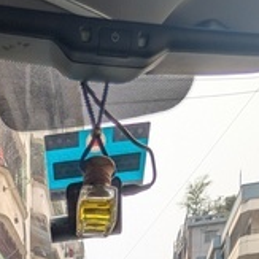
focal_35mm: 39
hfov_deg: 40.4
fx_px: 330
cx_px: 38
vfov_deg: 25.1
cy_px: 431
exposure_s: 1/1330
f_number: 1.7
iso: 43
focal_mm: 2.02
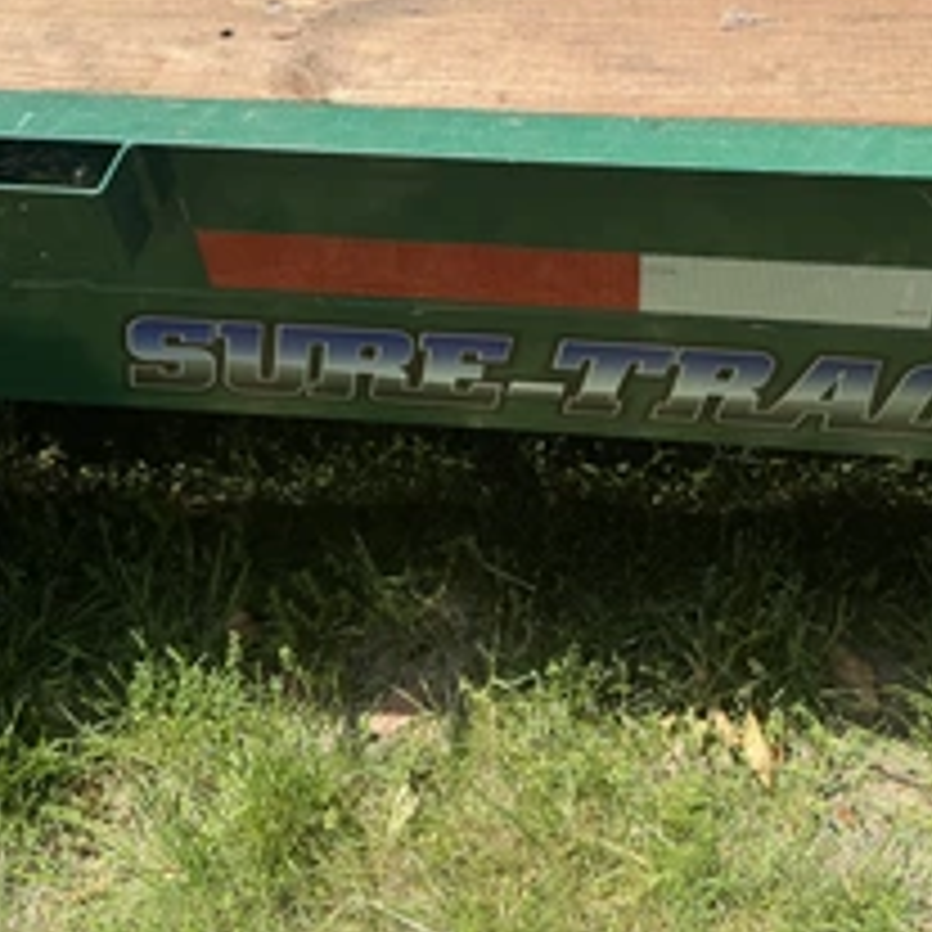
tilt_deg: -49.8
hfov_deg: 40.8
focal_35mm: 41
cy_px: 261
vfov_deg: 40.1
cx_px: 549
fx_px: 1249
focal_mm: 6.76
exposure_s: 1/2331
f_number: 1.78
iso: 80
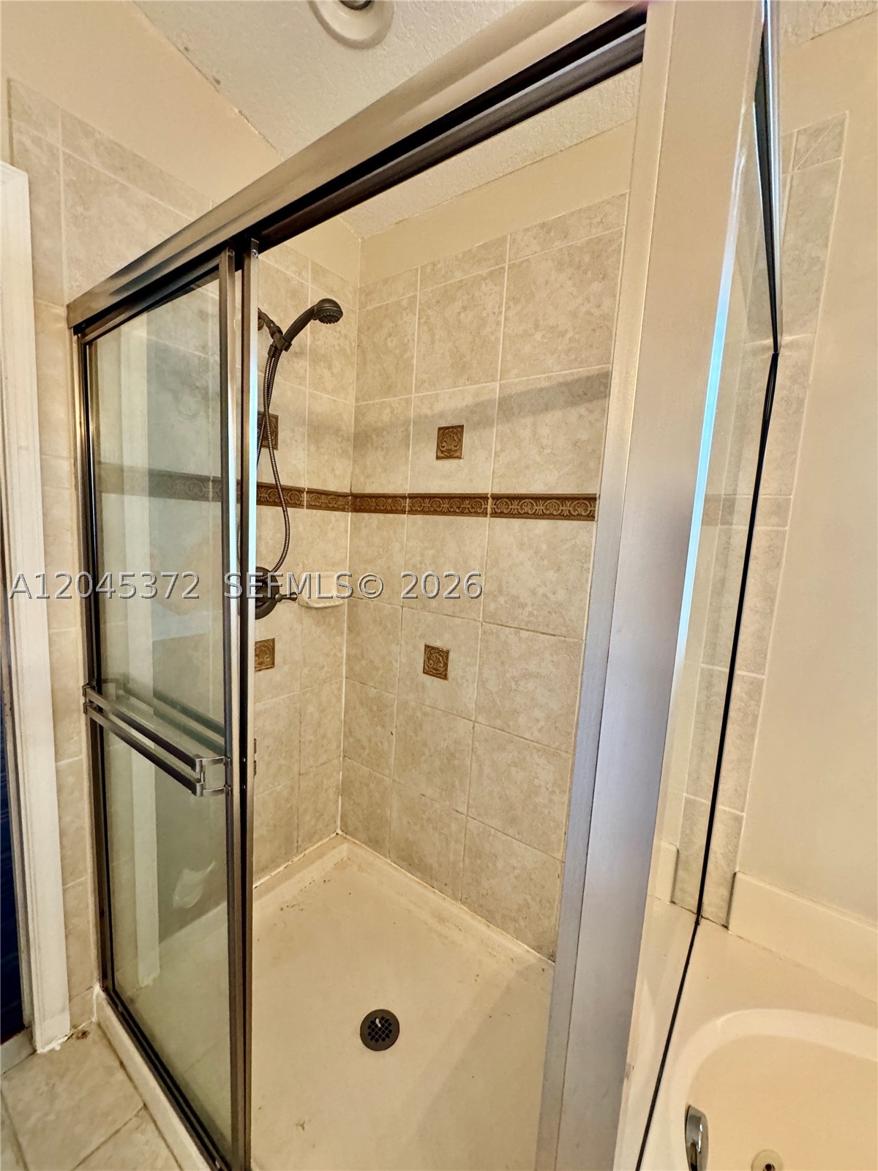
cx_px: 439
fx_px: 473
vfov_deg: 102.1
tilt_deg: -6.8
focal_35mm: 14
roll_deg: -4.2
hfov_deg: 85.7
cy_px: 586
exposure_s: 1/60
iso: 400
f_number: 2.2
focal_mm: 2.22
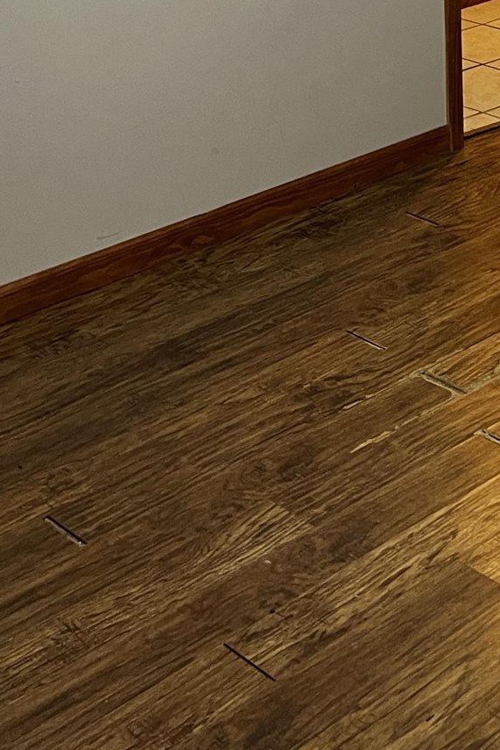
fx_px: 1520
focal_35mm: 73
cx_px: 631
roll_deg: -0.9
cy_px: -22
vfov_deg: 26.1
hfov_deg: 17.6
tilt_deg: -12.1
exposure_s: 1/60
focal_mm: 5.7
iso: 250
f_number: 1.5
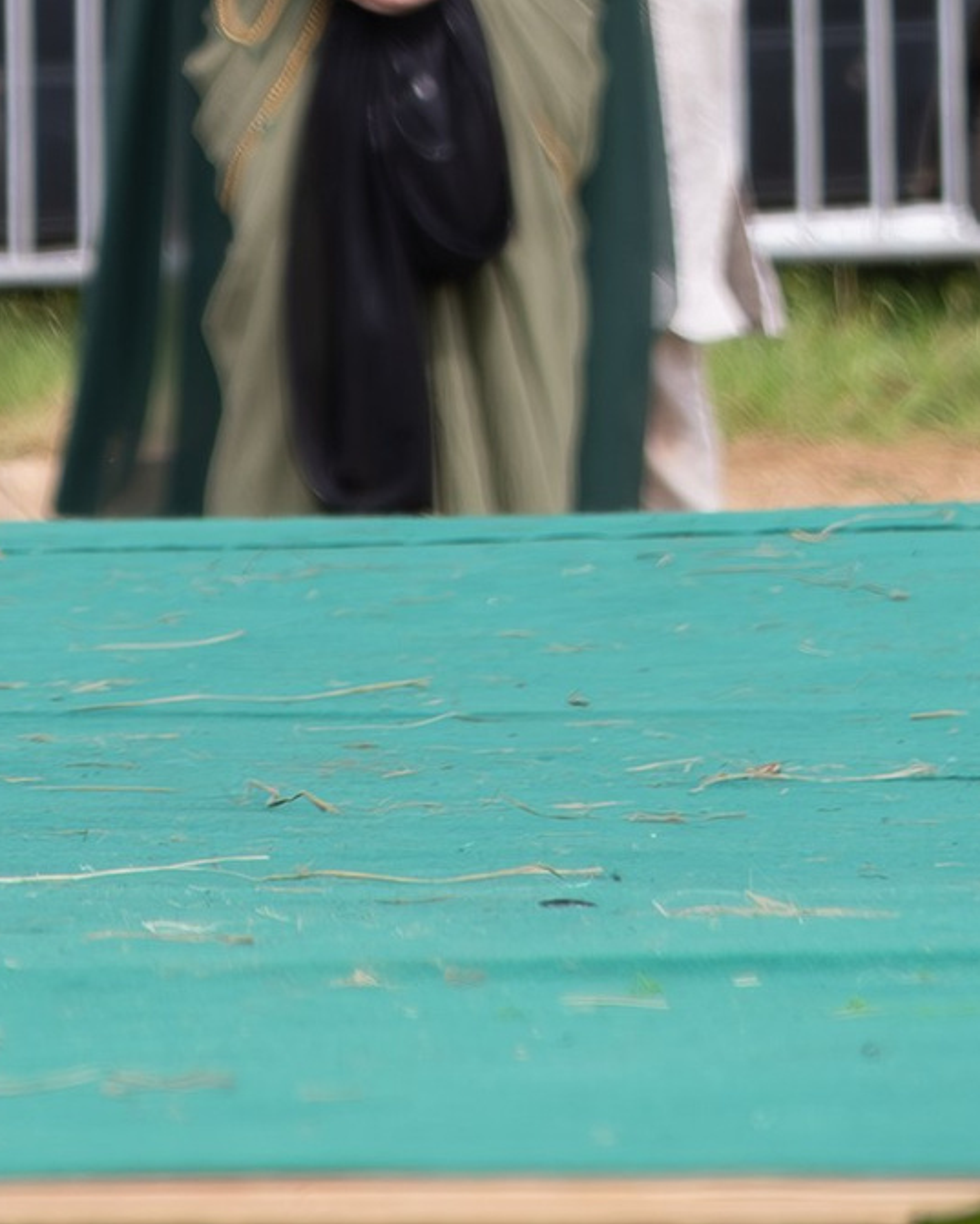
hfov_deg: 3.4
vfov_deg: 4.3
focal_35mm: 446
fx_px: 16166
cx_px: -1188
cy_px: -1620
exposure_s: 1/1250
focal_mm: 55
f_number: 3.2
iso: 160
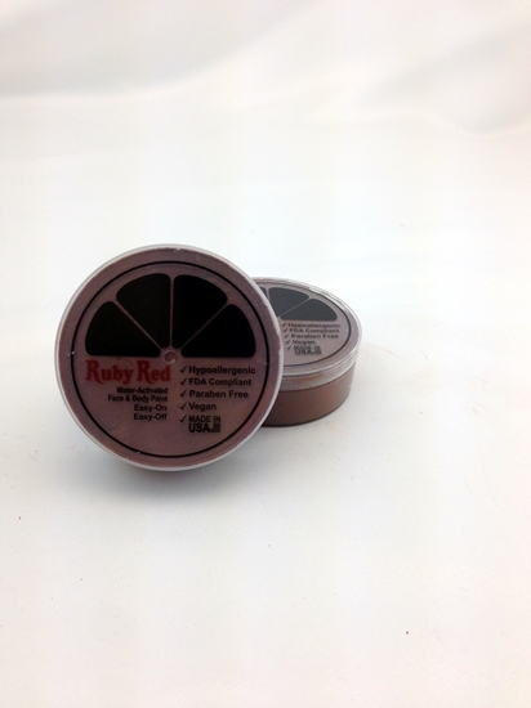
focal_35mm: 33
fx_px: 675
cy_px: 354
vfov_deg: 55.4
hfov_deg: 42.9
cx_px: 266
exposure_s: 1/165
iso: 50
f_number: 2.4
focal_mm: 4.12
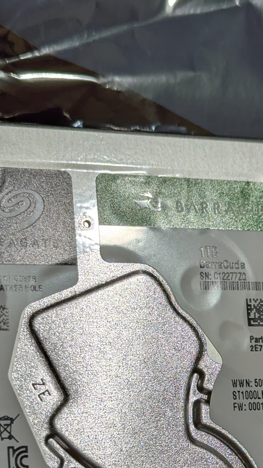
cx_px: 155
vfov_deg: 21.1
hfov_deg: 12.1
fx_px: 1240
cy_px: 387
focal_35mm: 100
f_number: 1.85
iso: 47
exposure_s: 1/119
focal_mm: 6.81
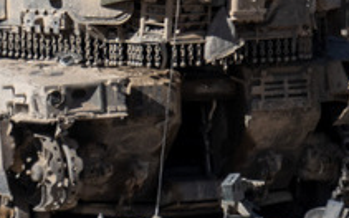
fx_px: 28951
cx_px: -488
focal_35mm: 3043
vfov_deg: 0.4
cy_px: -330
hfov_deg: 0.7
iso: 100
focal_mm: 350
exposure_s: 1/1250
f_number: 5.6
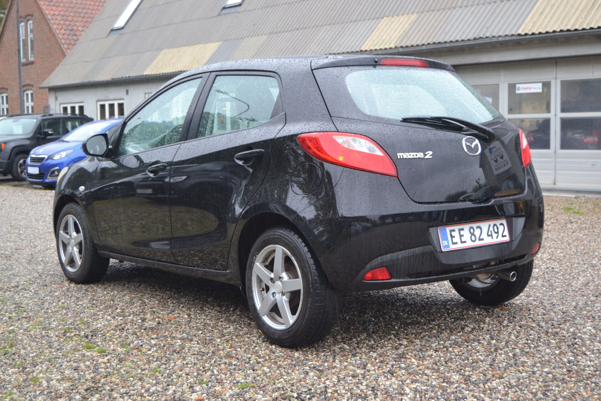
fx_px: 801
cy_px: 200
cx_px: 300
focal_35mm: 48
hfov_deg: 41.1
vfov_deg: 28.1
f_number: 4.5
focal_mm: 32
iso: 400
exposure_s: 1/80
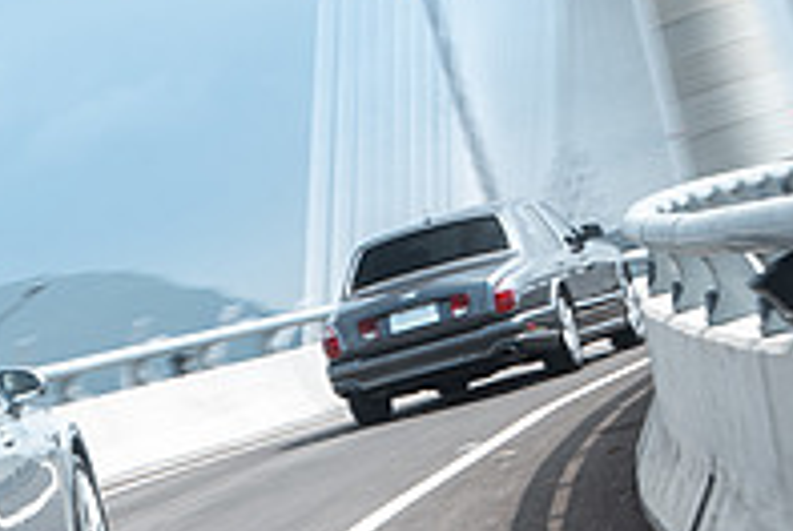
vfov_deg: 6.7
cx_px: 60
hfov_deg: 9.9
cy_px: 312
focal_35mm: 206
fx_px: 4544
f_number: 5.6
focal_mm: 52
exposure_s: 1/40
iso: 100
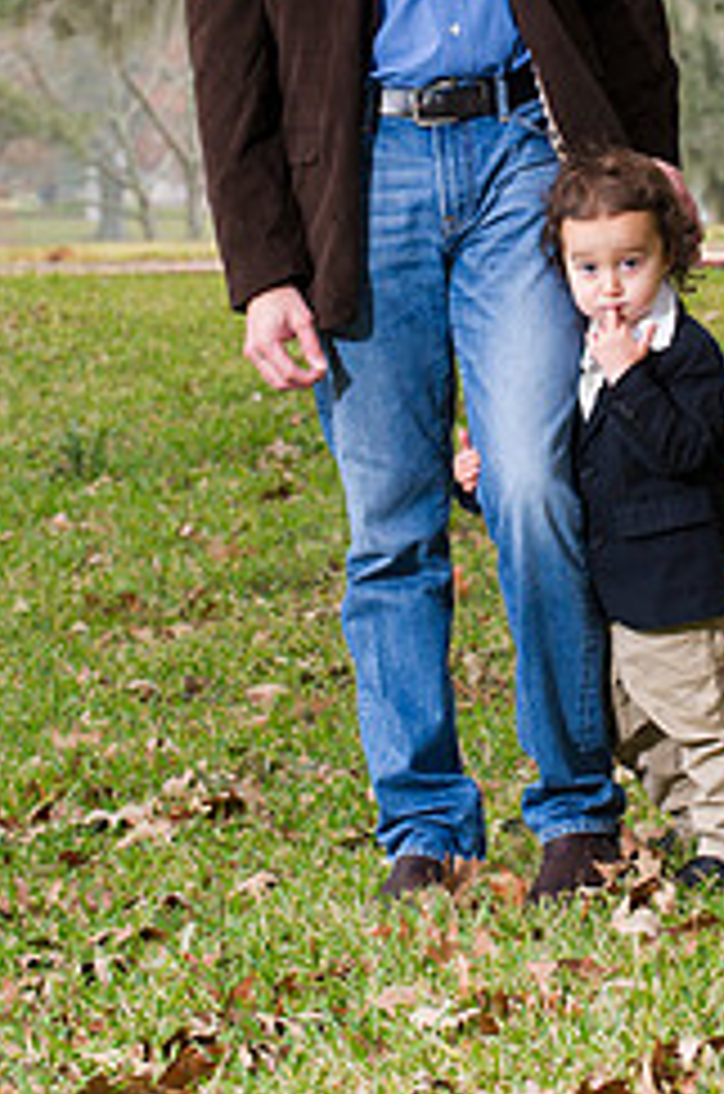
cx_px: 528
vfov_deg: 10.1
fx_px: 6180
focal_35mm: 204
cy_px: 117
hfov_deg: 6.7
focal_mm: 110
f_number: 6.3
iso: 640
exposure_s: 1/125
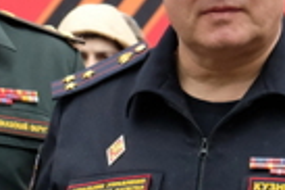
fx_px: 2997
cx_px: 116
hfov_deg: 5.4
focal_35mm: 379
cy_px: 184
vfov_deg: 3.6
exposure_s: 1/1500
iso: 4000
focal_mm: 46.3
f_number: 5.6
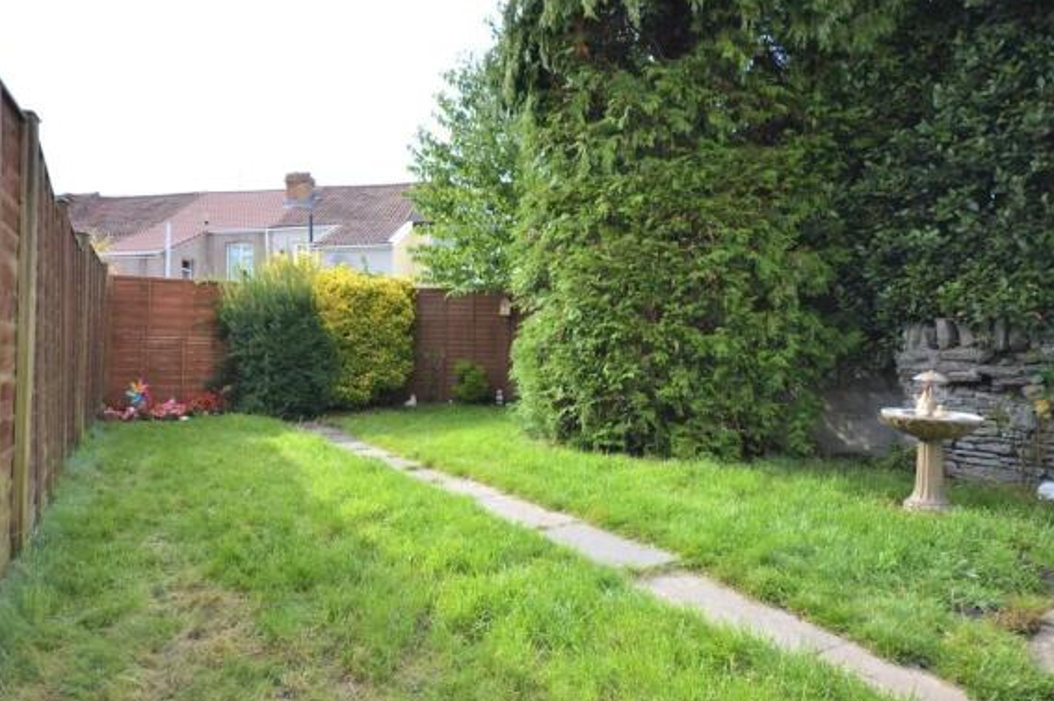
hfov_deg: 77.0
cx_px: 476
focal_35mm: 23
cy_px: 329
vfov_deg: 55.9
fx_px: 660
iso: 100
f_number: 5
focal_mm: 13
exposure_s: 1/200
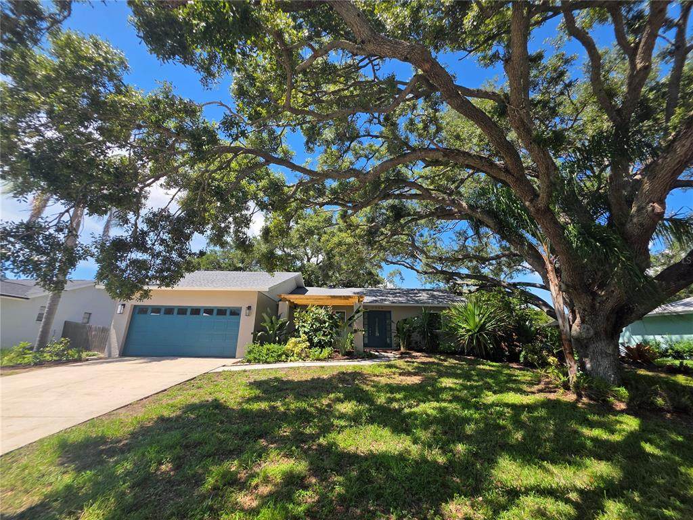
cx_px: 346
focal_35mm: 13
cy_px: 260
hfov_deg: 106.2
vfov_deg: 89.9
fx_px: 260
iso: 40
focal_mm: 2.2
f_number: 1.9
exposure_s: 1/1300
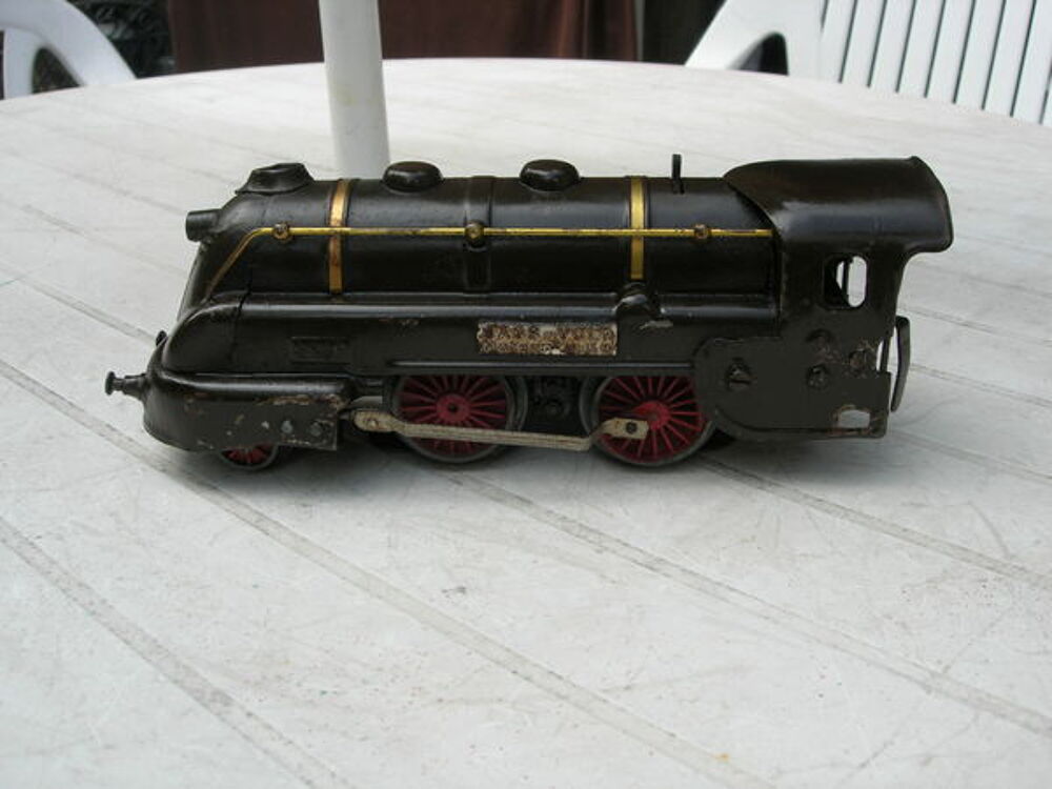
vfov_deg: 37.7
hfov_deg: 49.0
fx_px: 1155
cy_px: 394
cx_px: 526
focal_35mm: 38
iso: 64
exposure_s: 1/178
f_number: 4.8
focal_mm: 7.8
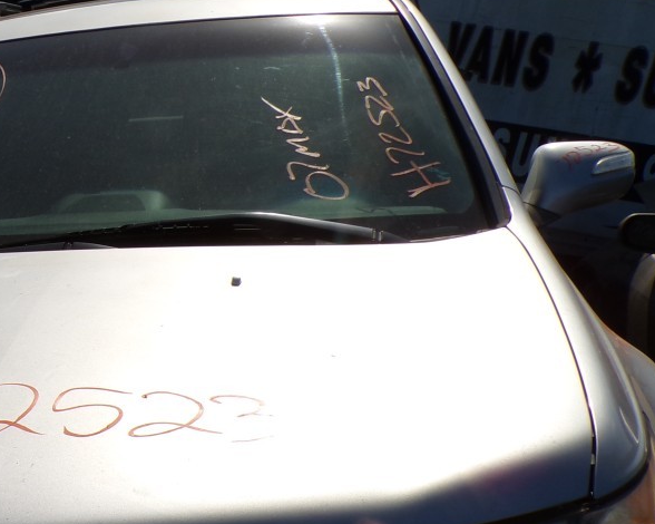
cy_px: 369
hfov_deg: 34.2
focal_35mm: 51
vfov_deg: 29.4
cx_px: 38
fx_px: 988
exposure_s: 1/1000
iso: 100
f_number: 5.8
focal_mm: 4.3
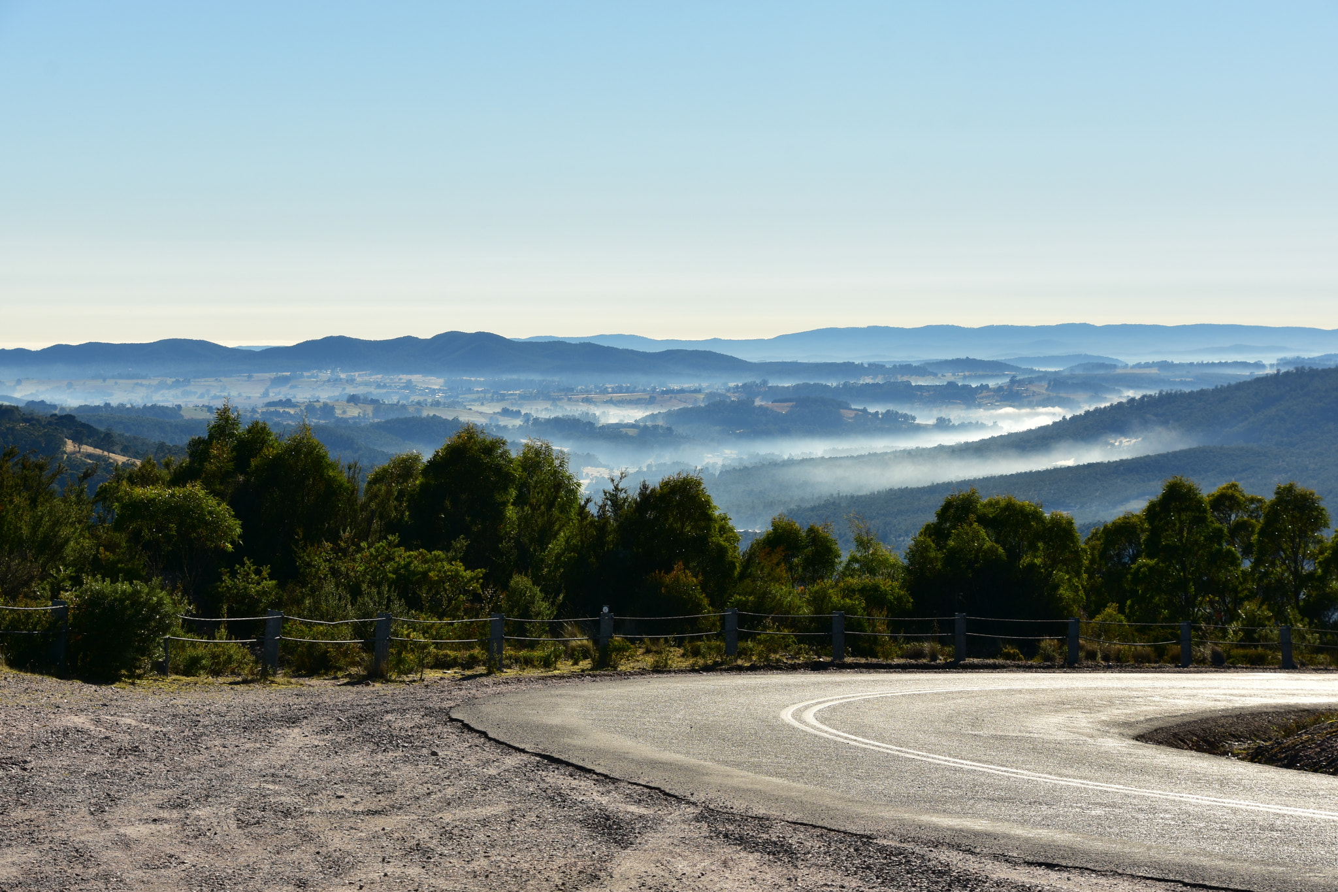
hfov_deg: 21.9
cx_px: 669
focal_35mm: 93
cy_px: 446
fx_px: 3456
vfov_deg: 14.7
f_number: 10
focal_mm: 62
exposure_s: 1/320
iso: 100
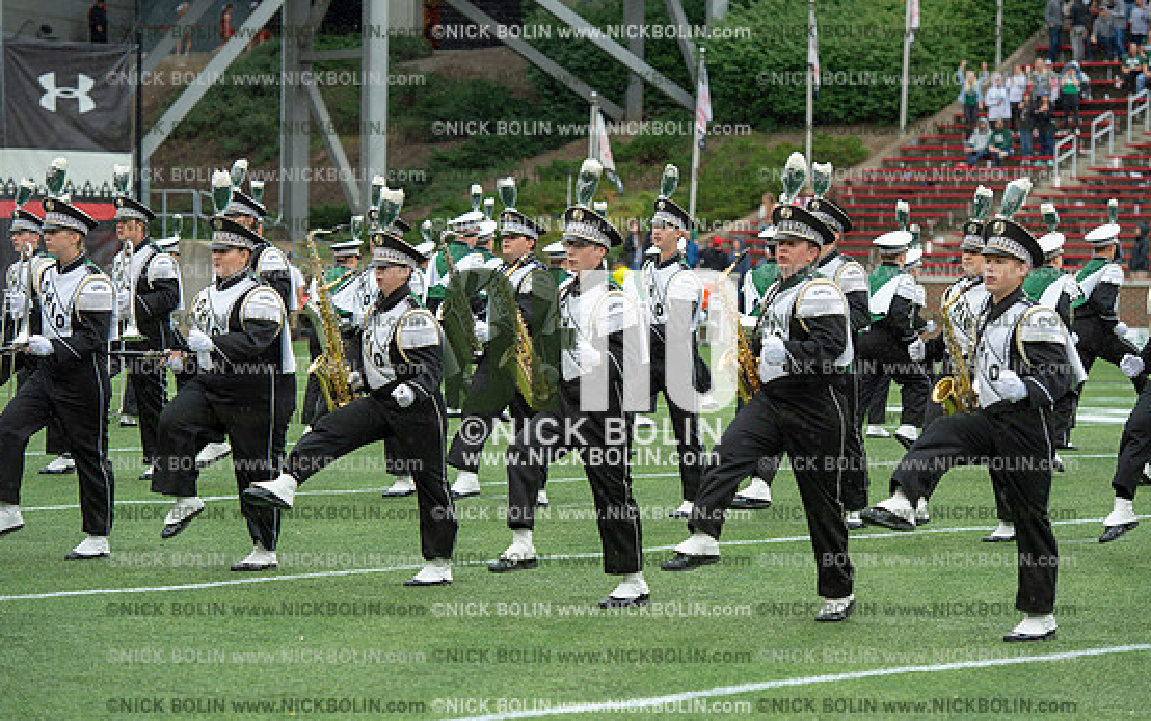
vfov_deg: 10.1
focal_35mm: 130
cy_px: 368
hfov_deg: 16.1
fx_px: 4080
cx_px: 590
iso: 400
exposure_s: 1/500
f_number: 4
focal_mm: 122
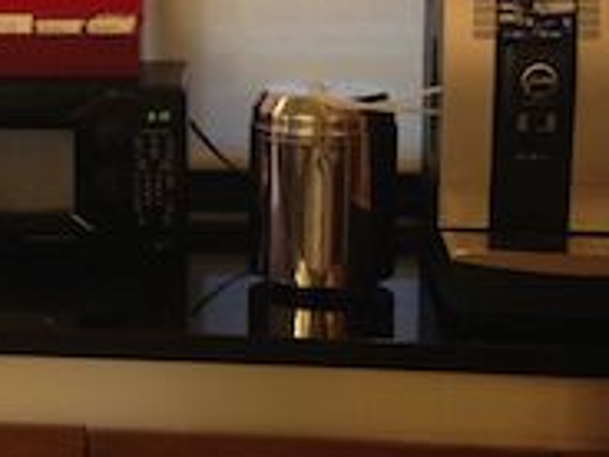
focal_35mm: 104
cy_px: 84
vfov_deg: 14.1
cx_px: -66
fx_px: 1830
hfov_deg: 18.2
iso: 125
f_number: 2.4
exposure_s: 1/20
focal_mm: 4.12
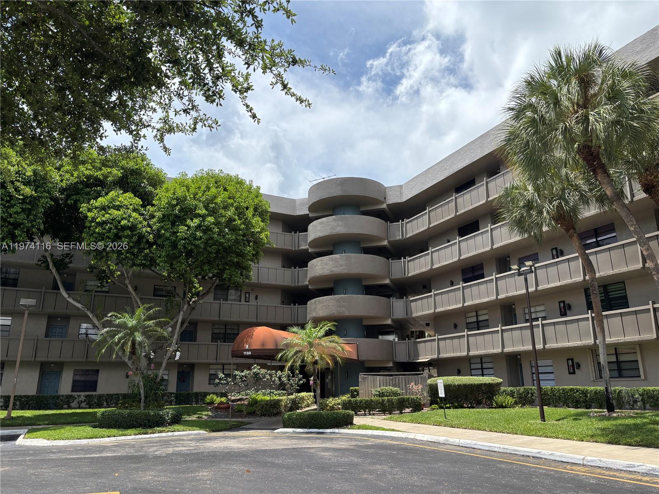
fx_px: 495
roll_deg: +0.5
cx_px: 330
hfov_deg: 67.3
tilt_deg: +15.4
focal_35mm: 26
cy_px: 247
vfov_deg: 53.1
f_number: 1.6
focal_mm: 5.96
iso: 50
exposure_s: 1/3937
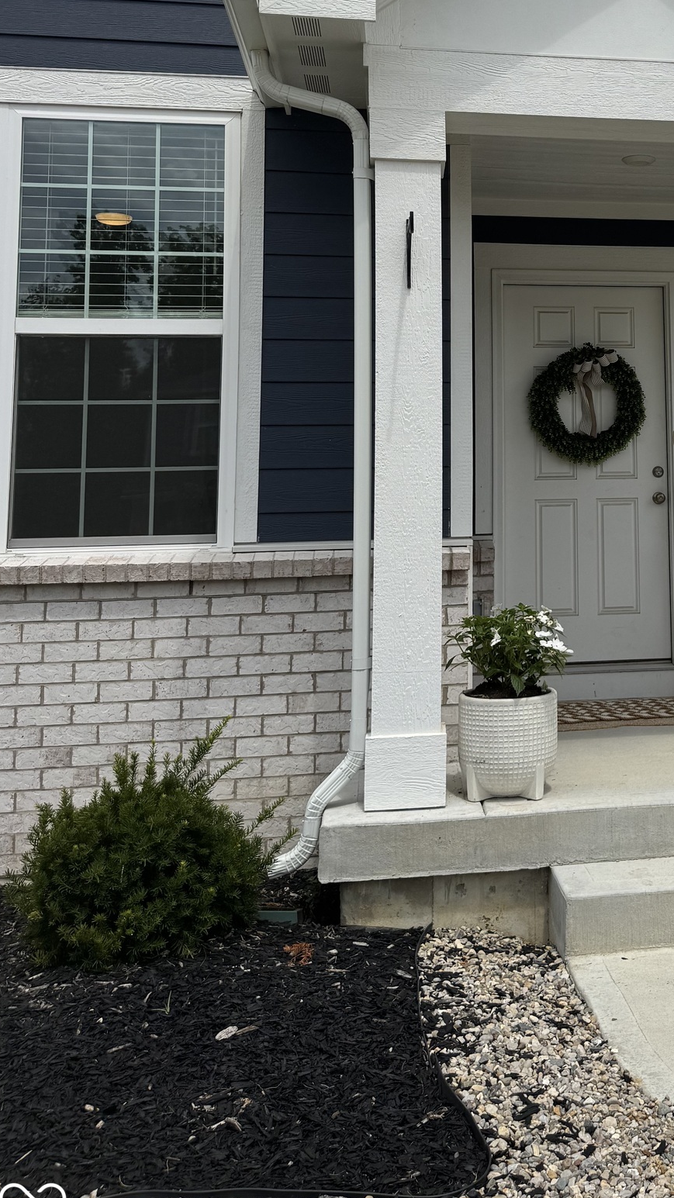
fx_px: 1239
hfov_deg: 28.9
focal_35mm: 39
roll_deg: +1.4
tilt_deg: +7.7
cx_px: 634
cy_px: 359
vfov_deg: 50.3
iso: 80
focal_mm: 6.76
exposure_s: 1/7937
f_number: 1.78
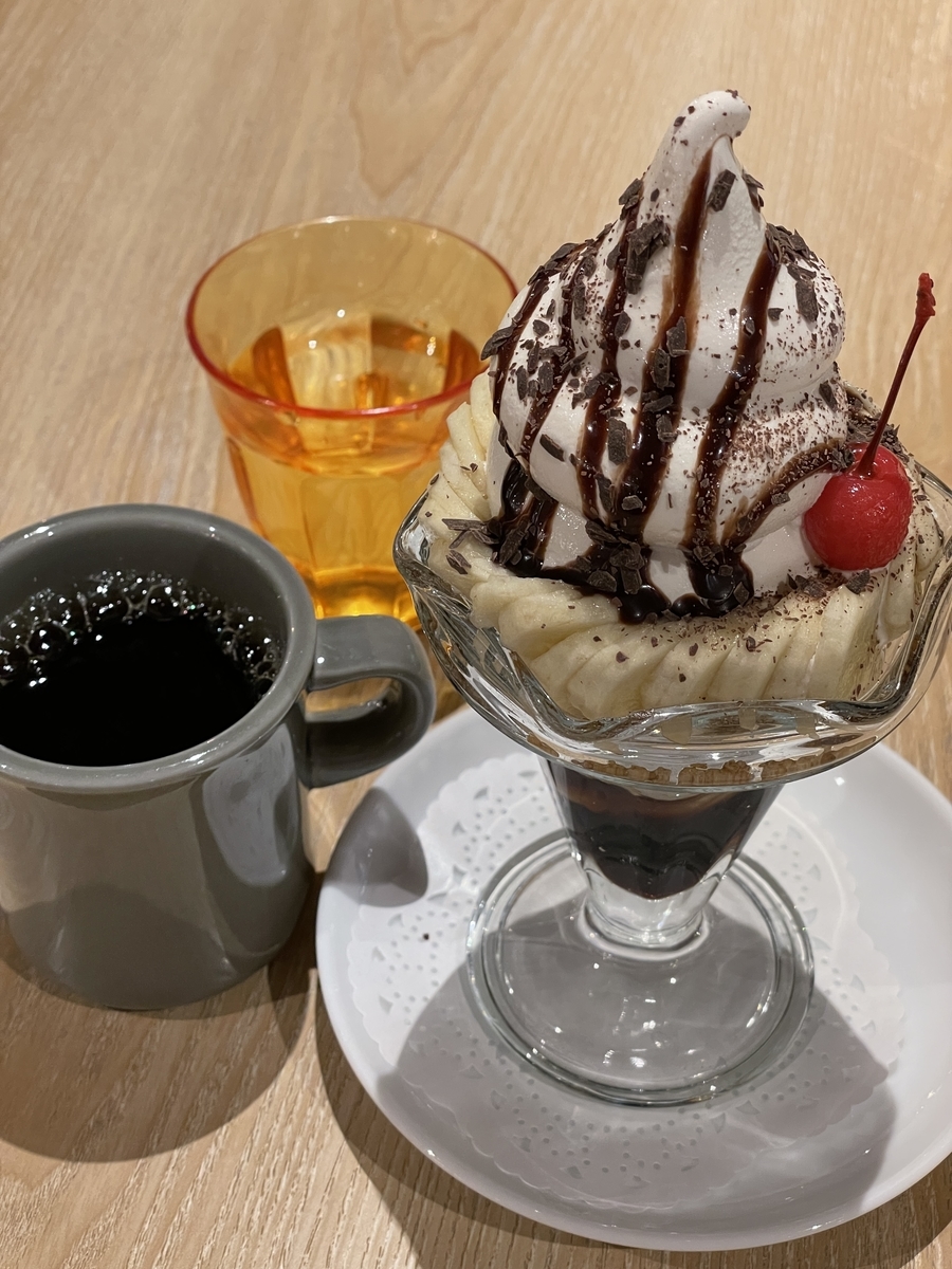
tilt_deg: -44.5
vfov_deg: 36.8
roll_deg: -0.1
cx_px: 476
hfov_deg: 28.0
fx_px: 1907
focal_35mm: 52
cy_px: 634
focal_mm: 6
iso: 200
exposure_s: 1/50
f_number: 2
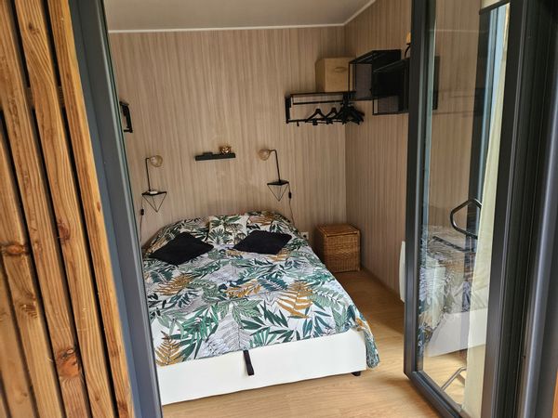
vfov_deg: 58.9
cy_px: 209
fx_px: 371
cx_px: 279
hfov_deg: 73.9
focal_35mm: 23
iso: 320
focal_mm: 5.4
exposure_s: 1/100
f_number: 1.8
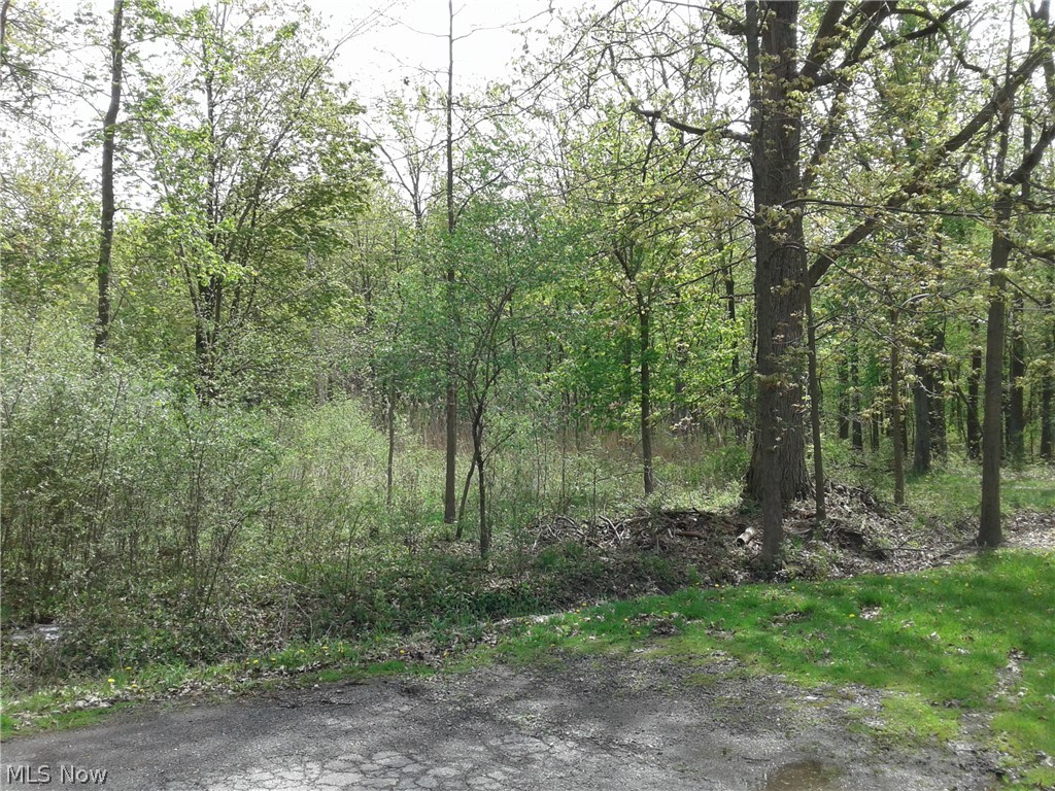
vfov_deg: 42.9
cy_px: 396
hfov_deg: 55.4
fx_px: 1006
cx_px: 528
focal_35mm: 33
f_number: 2.2
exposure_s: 1/609
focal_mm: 3.3
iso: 50
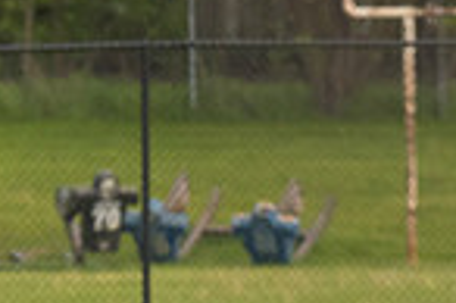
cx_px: 250
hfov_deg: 1.7
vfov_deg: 1.2
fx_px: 15056
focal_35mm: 1190
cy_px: 556
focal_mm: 200
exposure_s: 1/2000
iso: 1000
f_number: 5.6
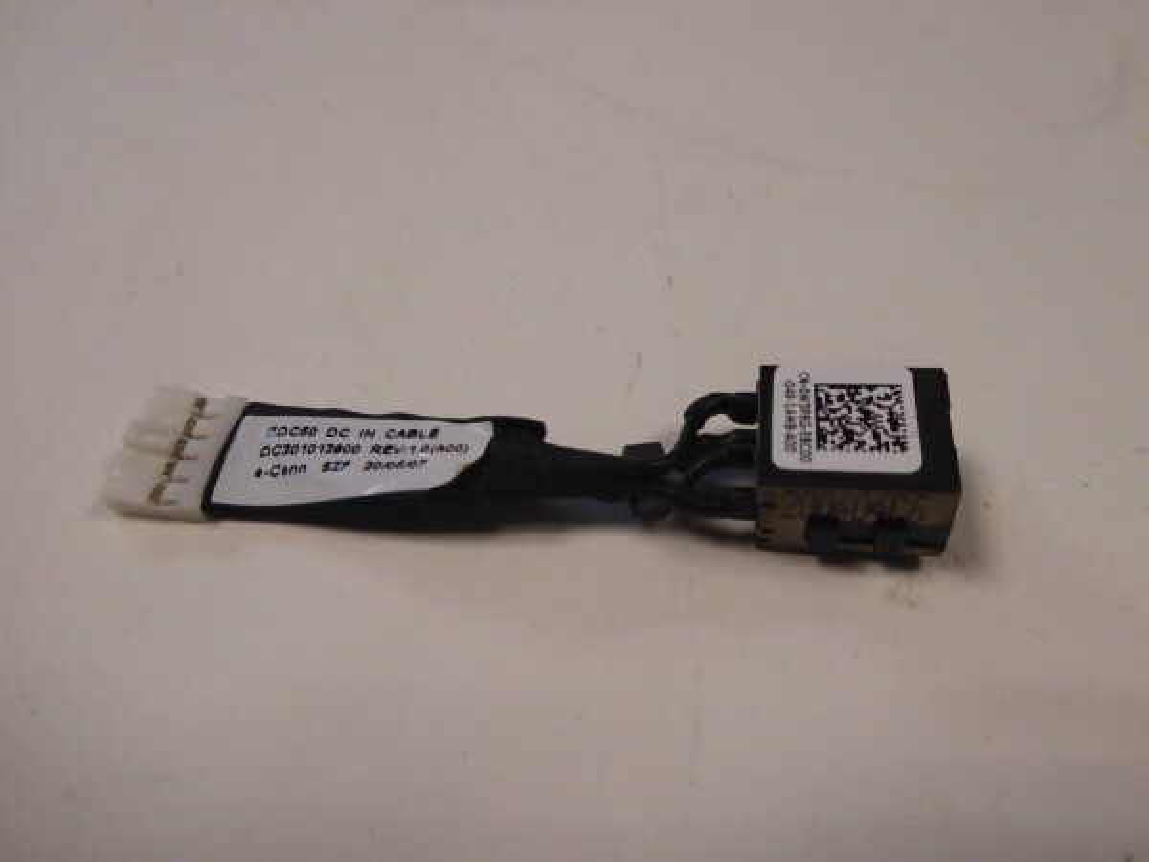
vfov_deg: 48.2
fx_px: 963
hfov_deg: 61.7
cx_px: 574
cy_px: 431
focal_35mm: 29
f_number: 3.5
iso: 160
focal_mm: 5
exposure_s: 1/60
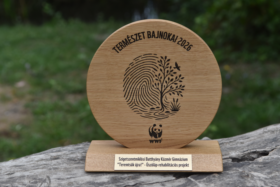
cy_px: 94
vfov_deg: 20.6
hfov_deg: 30.5
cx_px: 140
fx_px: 513
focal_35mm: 66
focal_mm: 44
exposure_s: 1/2000
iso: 400
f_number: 4.5
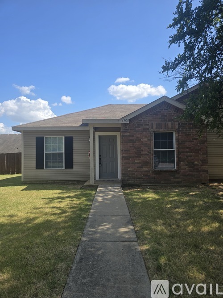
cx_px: 112
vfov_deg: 73.9
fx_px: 198
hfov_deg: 58.9
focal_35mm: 23
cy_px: 149
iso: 12
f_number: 1.7
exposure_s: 1/528
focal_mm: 6.3
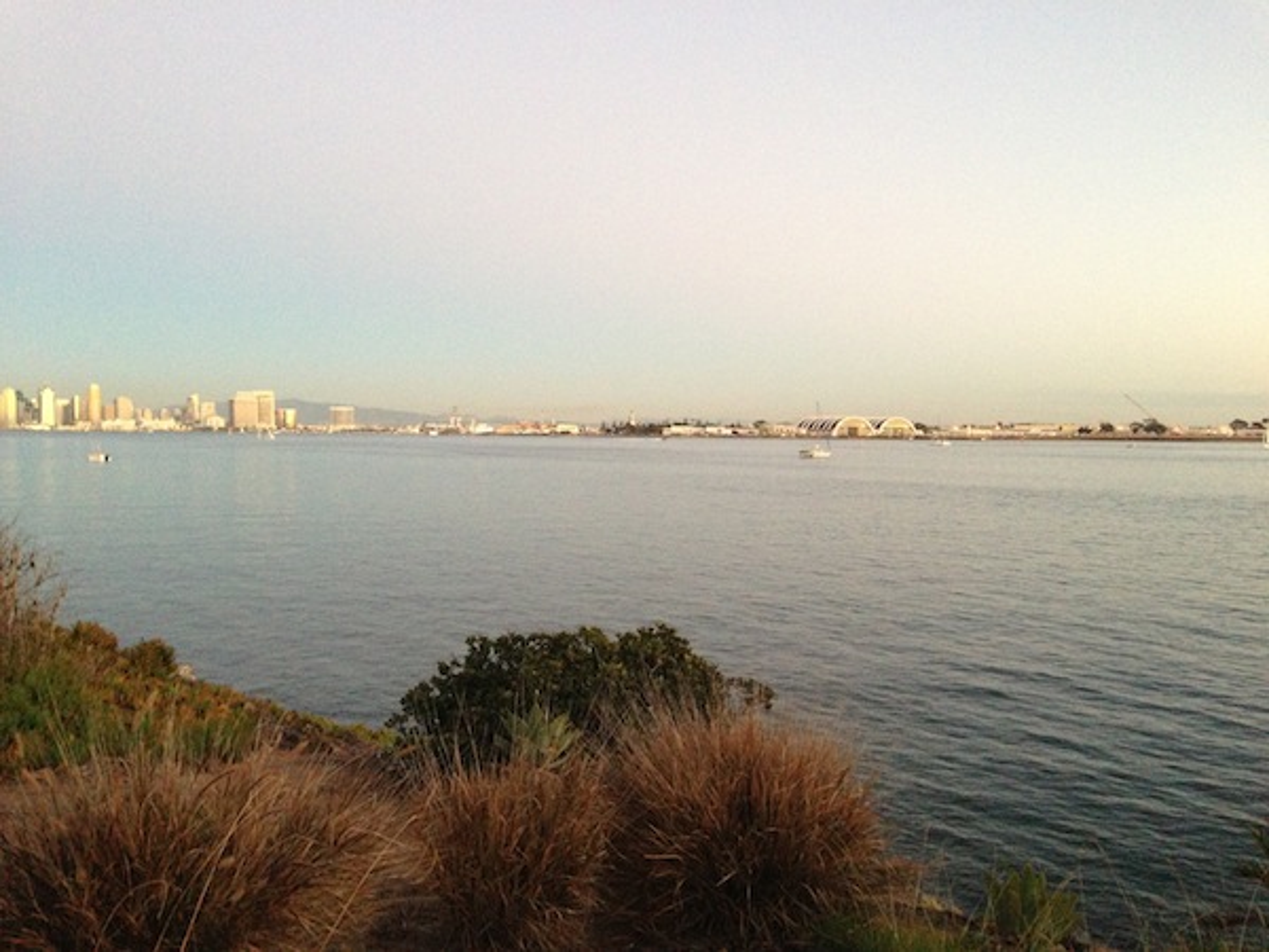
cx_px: 634
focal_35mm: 33
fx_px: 1210
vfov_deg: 42.9
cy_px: 476
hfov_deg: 55.4
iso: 400
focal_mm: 4.13
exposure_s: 1/20
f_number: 2.4
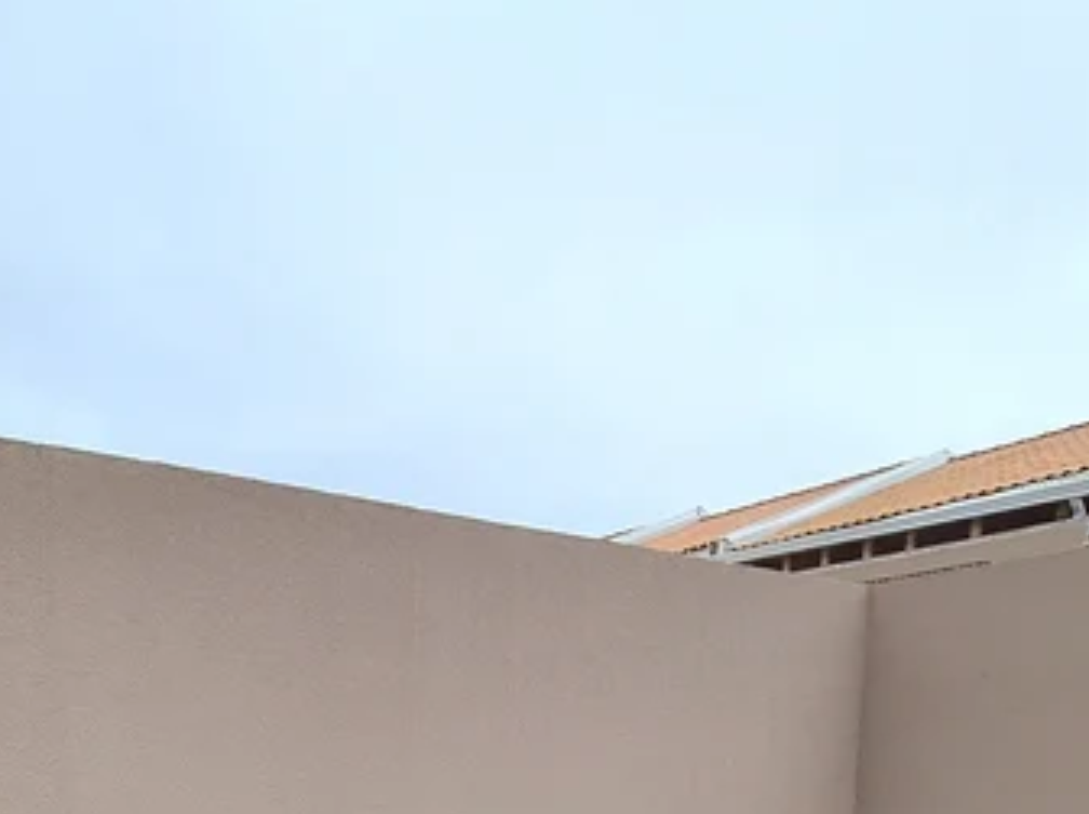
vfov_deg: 34.5
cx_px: 337
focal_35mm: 32
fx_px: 1005
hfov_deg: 55.3
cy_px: 994
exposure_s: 1/501
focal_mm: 1.74
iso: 50
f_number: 2.2
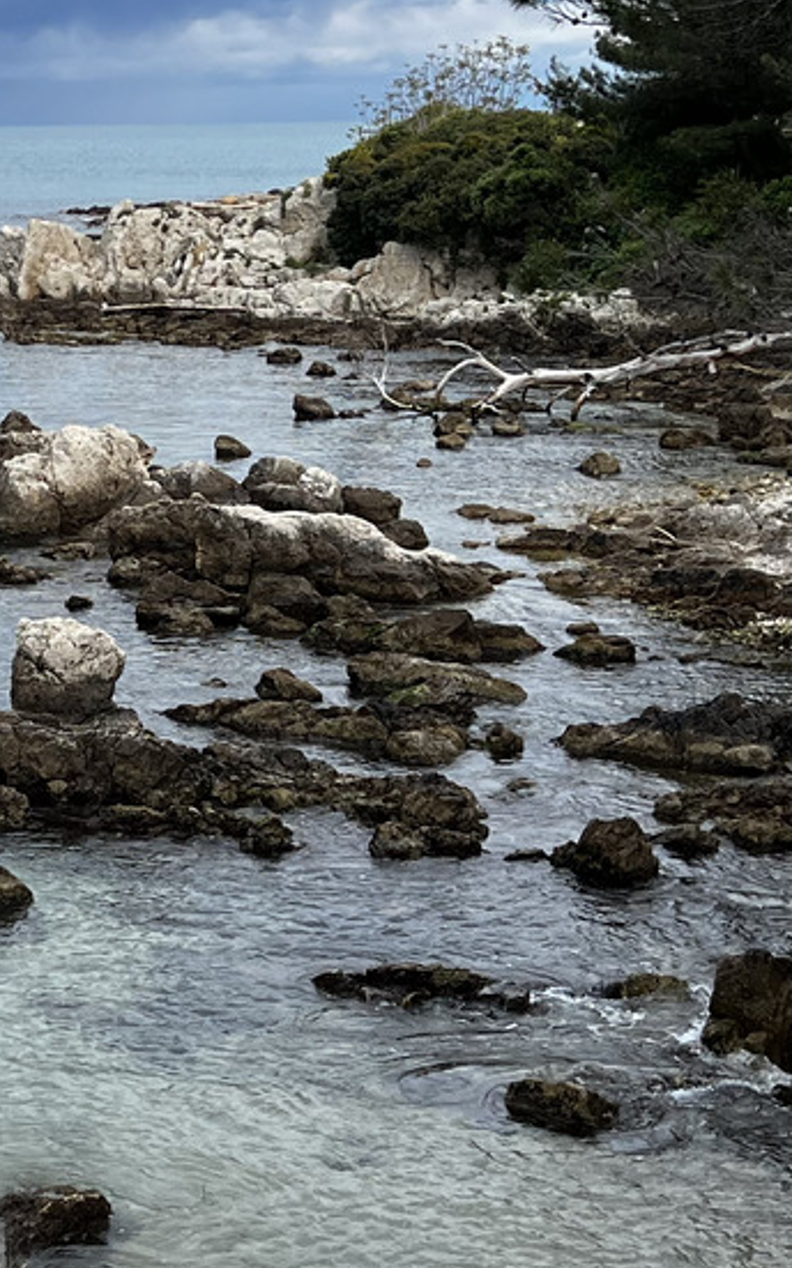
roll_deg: +0.8
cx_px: -168
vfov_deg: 25.8
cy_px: 564
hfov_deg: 15.7
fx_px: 2765
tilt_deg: -8.9
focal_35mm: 80
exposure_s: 1/2045
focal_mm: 5.7
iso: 50
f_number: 1.5
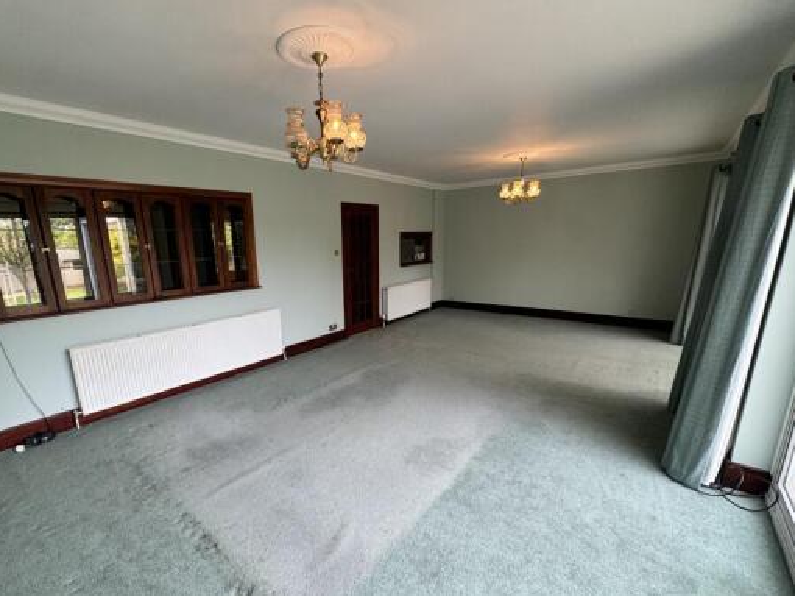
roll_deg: +1.6
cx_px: 347
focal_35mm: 16
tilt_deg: -13.8
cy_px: 328
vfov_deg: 77.8
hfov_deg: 94.0
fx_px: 367
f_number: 2.2
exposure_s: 1/100
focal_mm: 2.22
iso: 100
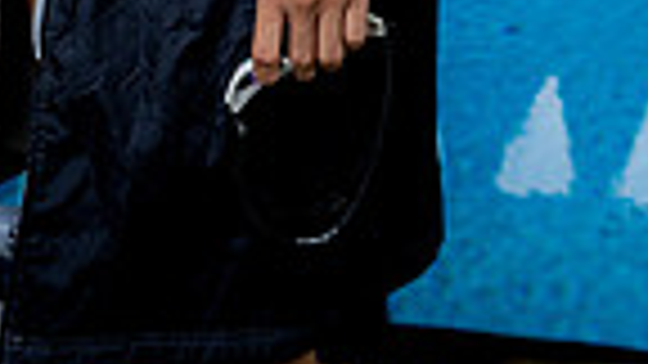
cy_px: -548
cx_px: 302
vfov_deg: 8.4
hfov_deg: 16.4
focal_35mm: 131
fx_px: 2251
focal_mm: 40
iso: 320
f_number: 5.6
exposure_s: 1/250
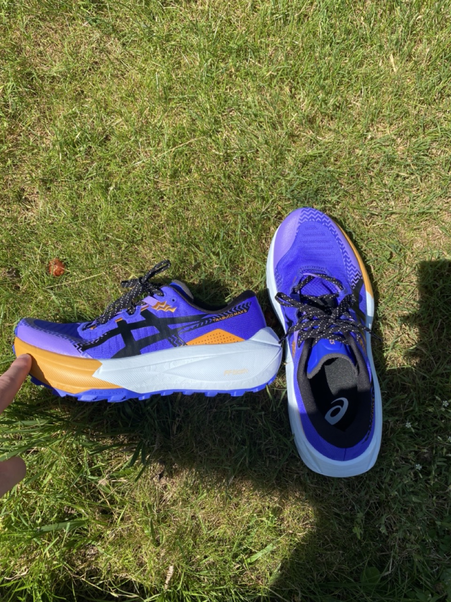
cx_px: 226
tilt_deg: -79.6
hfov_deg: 53.1
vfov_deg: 67.3
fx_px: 452
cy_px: 301
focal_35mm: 26
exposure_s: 1/1701
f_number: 1.8
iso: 32
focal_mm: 4.25
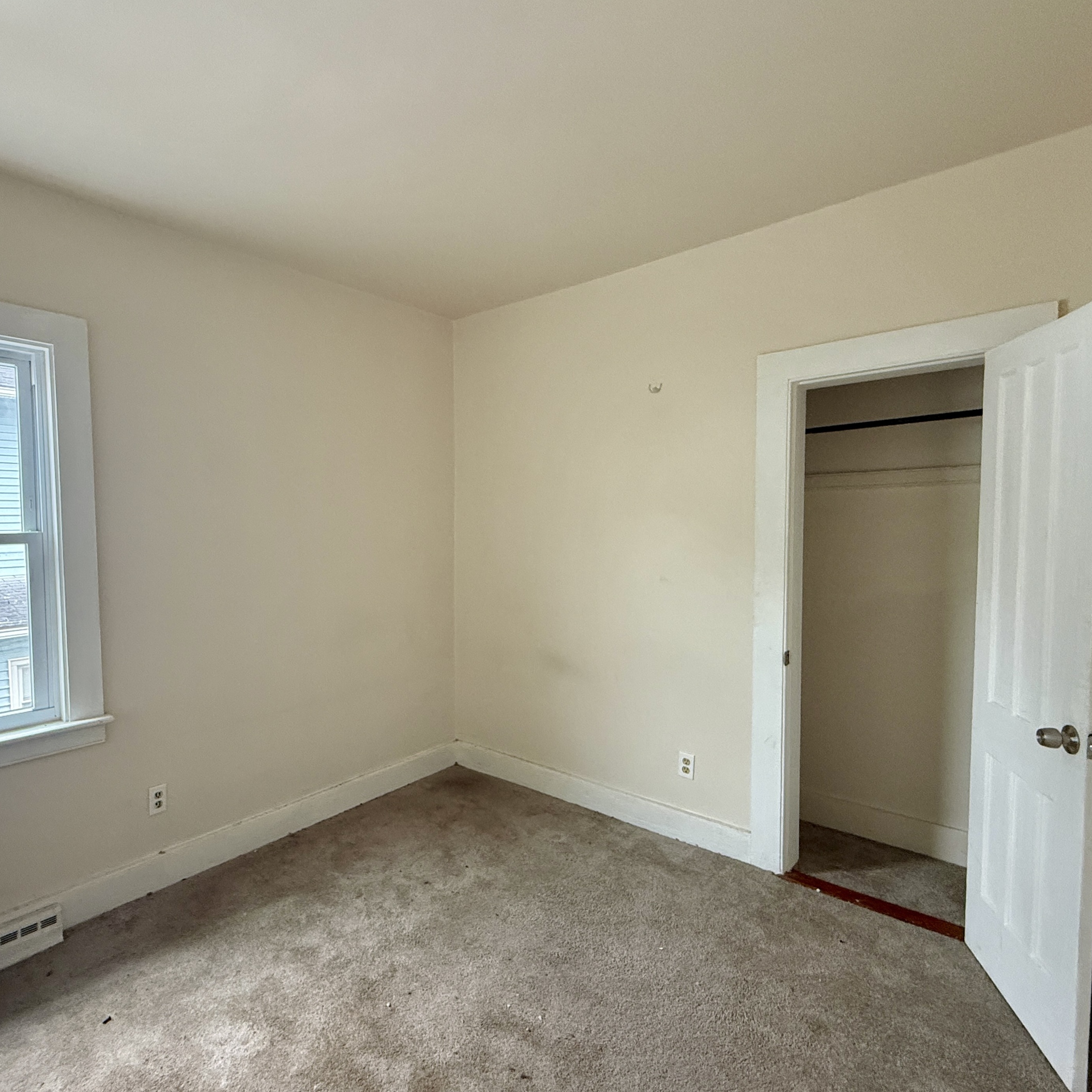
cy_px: 554
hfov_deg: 79.9
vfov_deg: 80.7
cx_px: 442
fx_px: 642
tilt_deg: -3.1
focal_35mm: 18
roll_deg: +0.5
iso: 500
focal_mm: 2.22
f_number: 2.2
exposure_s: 1/60
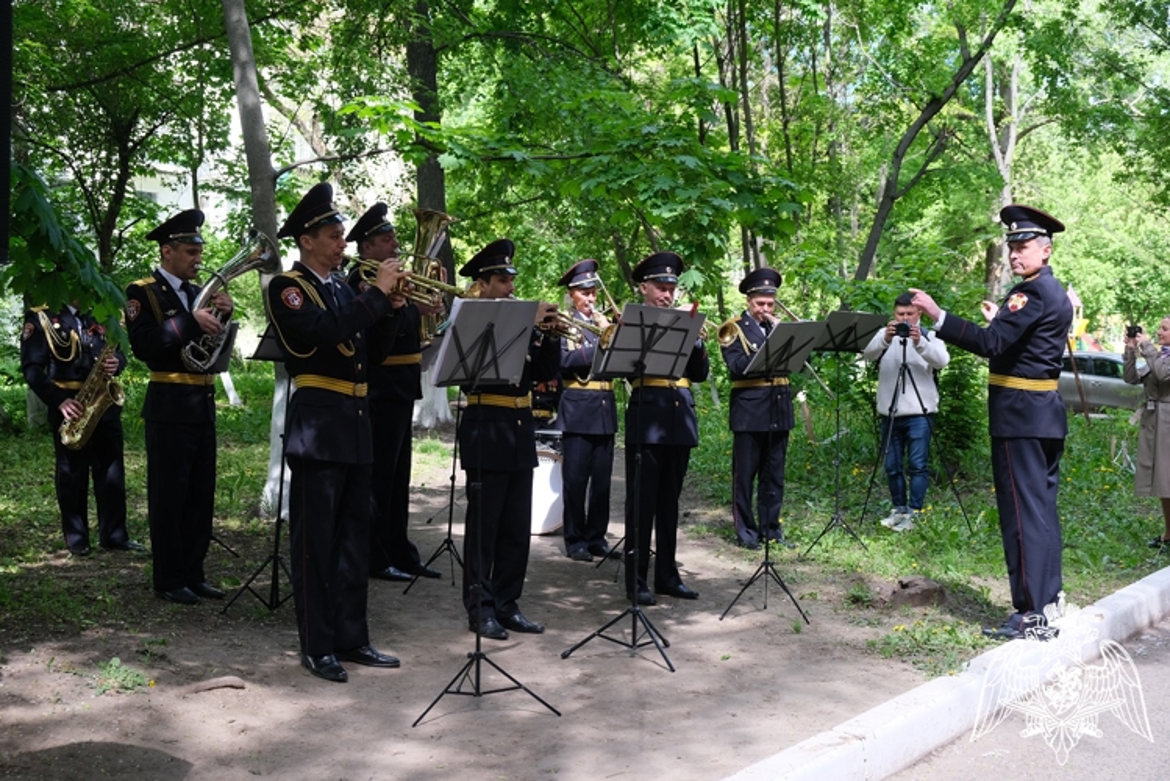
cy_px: 390
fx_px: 1365
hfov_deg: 46.4
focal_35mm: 42
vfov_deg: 31.9
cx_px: 585
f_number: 4.5
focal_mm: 27.7
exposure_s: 1/150
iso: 320
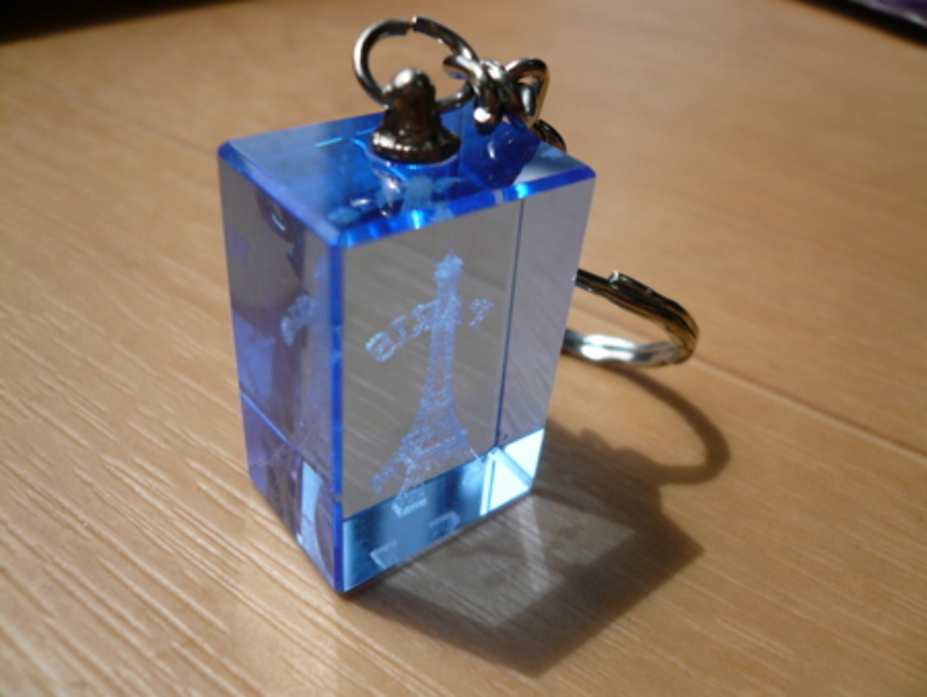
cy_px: 348
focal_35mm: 28
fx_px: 750
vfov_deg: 49.8
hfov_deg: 63.4
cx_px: 464
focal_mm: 4.6
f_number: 2.8
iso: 100
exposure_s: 1/500
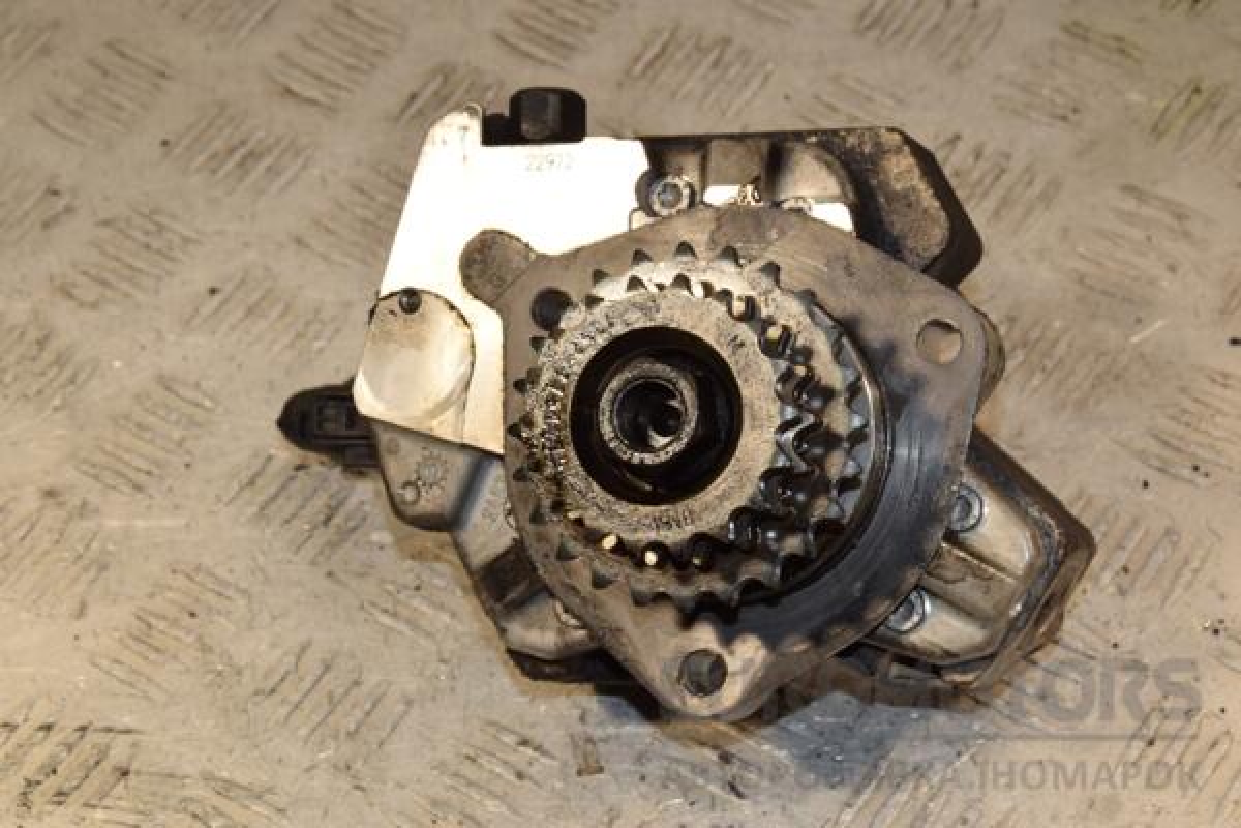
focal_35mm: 99
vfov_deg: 13.8
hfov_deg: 20.6
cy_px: 414
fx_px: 3412
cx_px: 620
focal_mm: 66
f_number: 11
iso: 800
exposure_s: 1/200
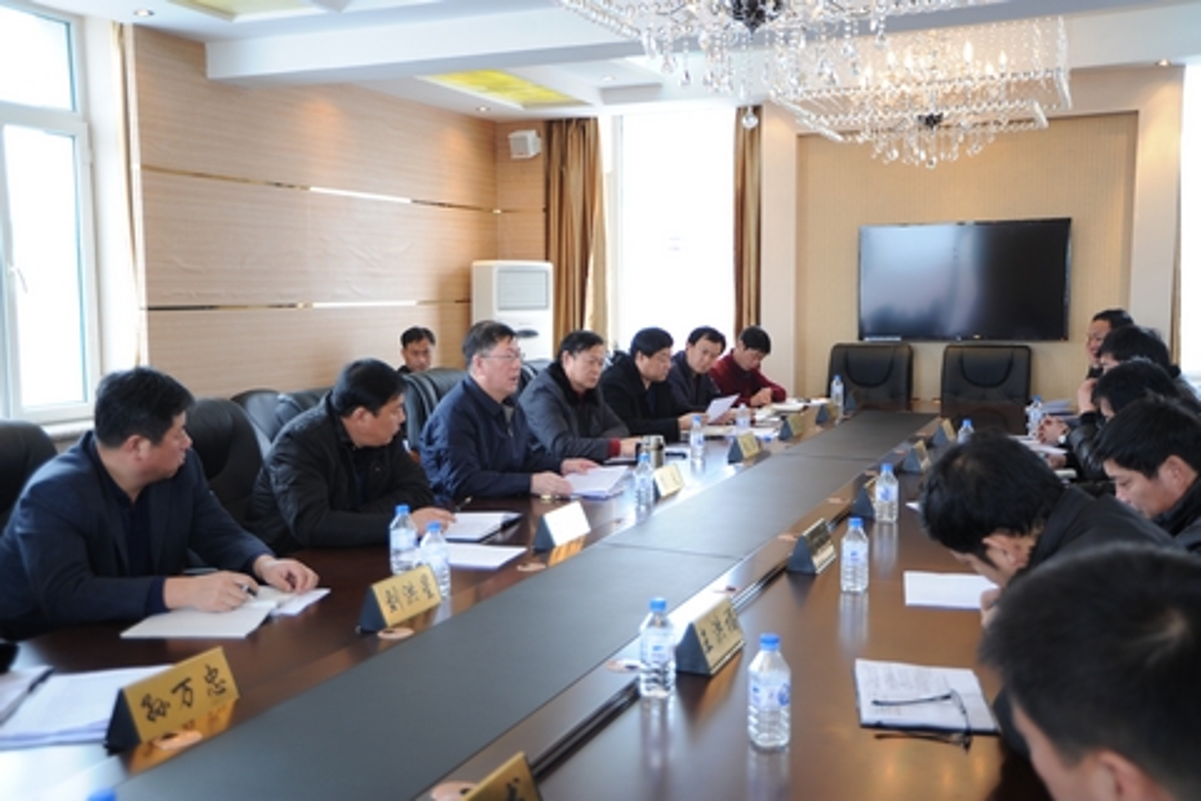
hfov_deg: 54.4
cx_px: 600
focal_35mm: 35
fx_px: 1168
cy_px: 400
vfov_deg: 37.9
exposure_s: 1/50
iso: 500
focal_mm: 35
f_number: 4
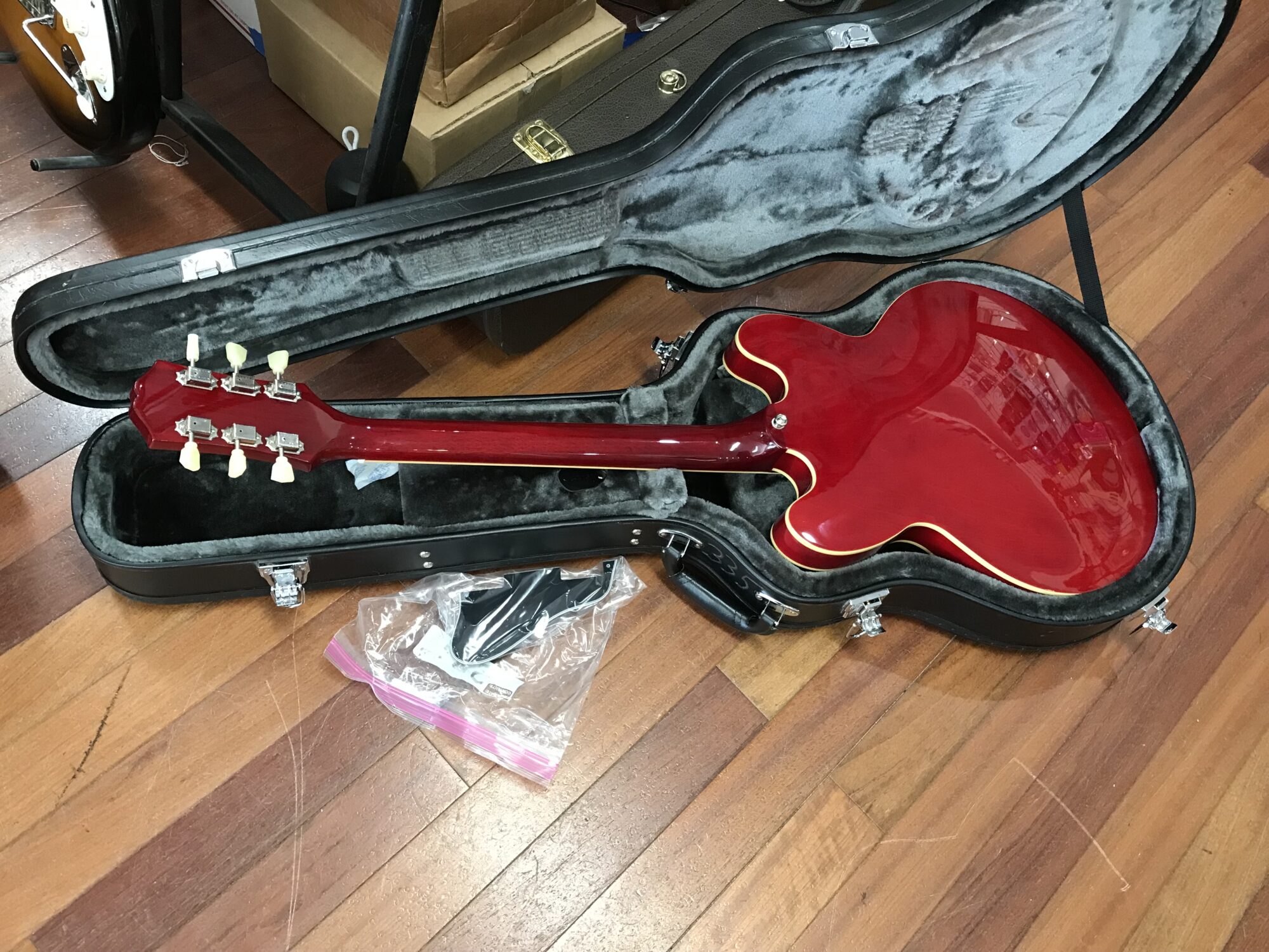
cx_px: 634
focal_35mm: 28
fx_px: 1026
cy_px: 476
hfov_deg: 63.4
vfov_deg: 49.7
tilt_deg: -59.6
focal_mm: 3.99
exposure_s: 1/15
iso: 64
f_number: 1.8
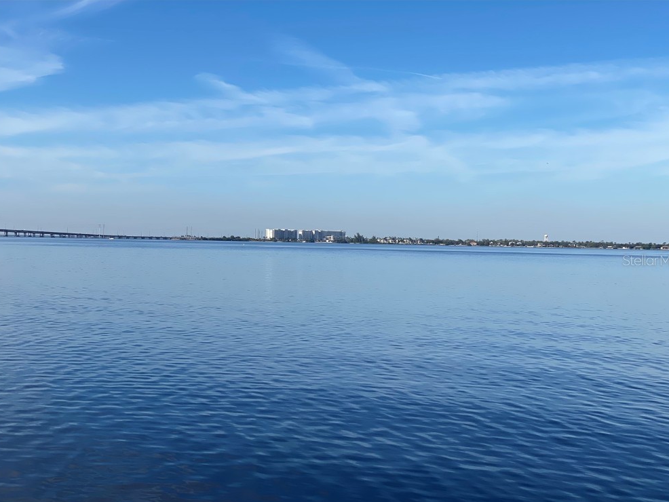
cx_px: 339
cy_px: 260
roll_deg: -1.2
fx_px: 1044
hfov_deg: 35.5
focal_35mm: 54
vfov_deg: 27.0
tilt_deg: +0.0
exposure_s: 1/2083
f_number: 2
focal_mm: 6
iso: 20
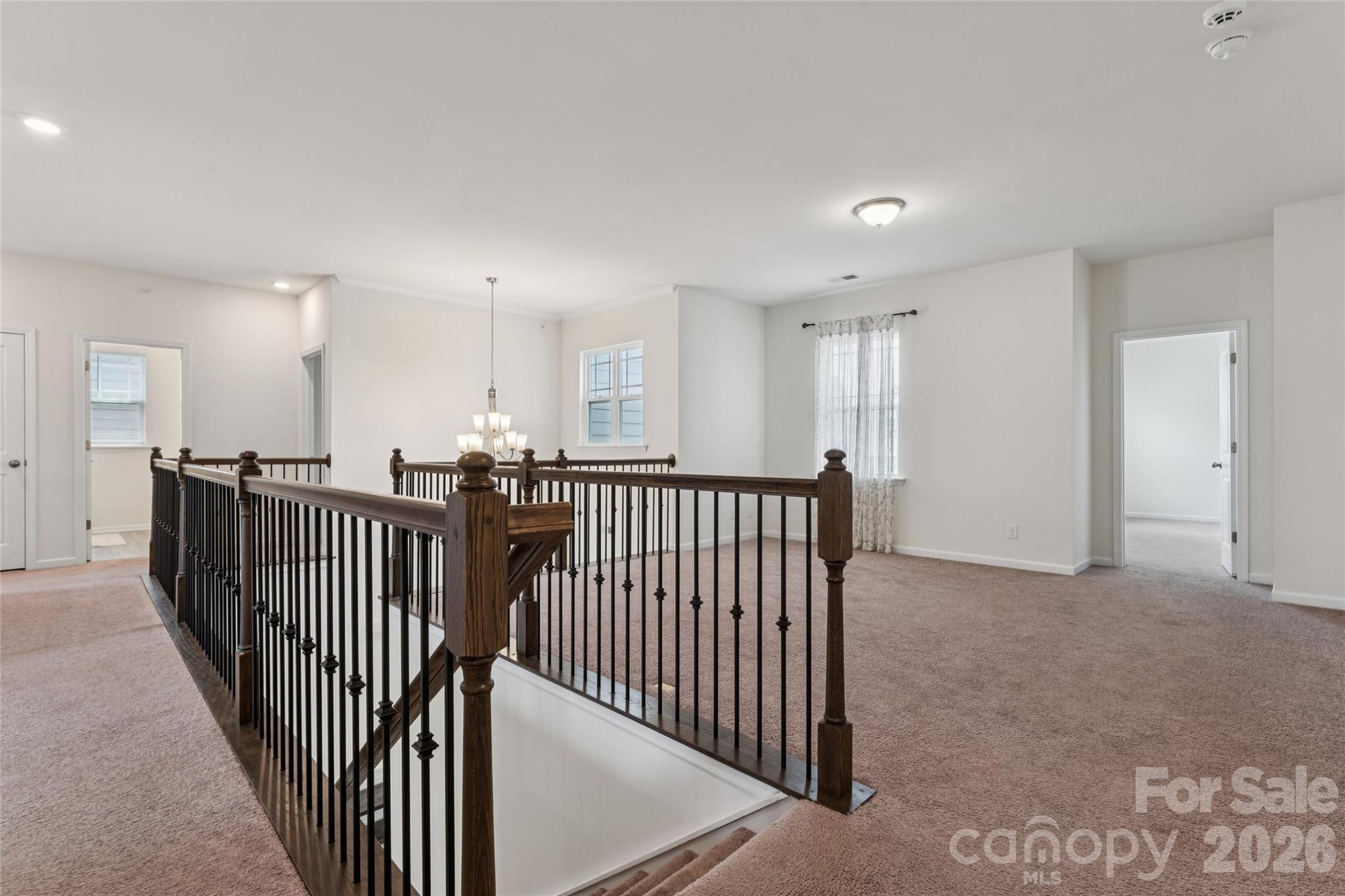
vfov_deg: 72.4
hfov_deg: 95.3
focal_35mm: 16
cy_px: 448
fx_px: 613
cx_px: 672
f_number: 13
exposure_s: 1/3.33
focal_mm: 16.4
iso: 100
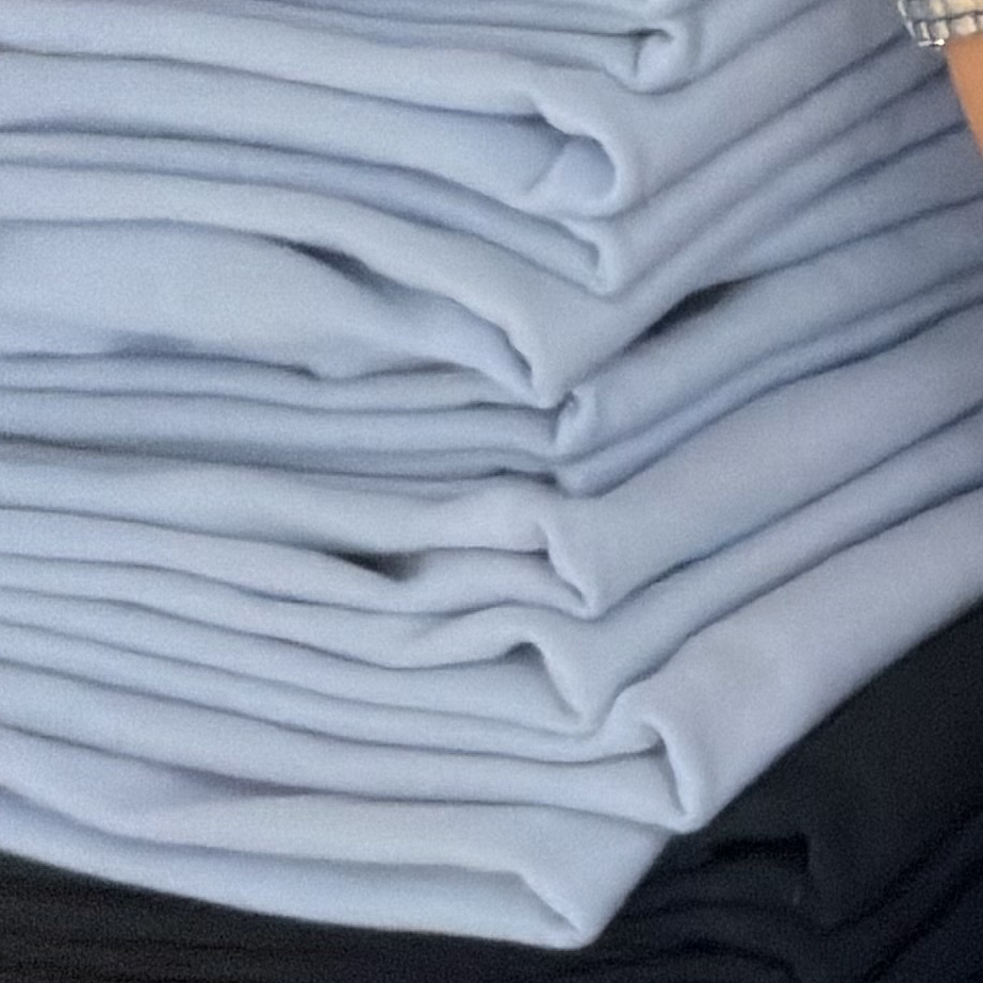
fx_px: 24803
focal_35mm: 772
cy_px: -210
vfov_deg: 2.3
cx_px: 3154
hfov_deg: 2.2
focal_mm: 16.89
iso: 100
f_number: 2.8
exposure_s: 1/100
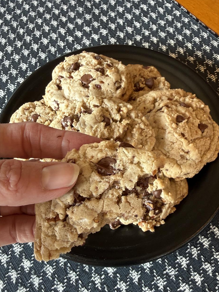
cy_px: 171
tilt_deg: -66.0
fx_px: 262
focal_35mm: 31
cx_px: 120
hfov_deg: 45.4
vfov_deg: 58.0
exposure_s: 1/120
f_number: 2.2
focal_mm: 2.22
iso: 200
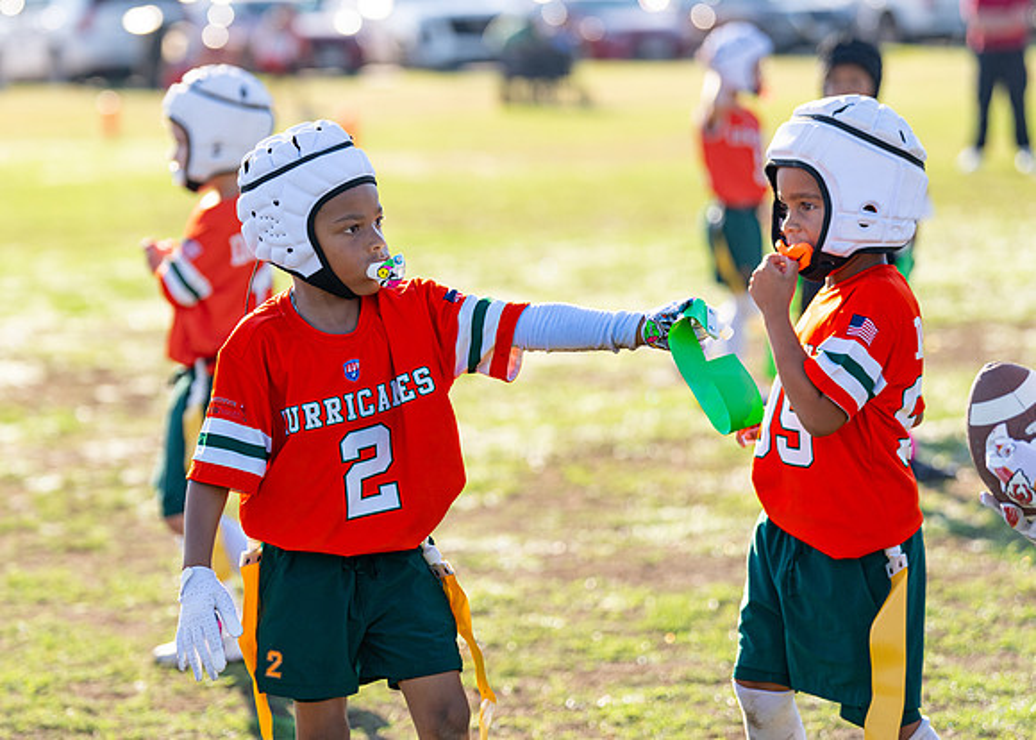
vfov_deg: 10.1
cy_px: 362
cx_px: 376
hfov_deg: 14.1
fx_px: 4192
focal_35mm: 142
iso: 250
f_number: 2.8
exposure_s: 1/2000
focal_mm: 112
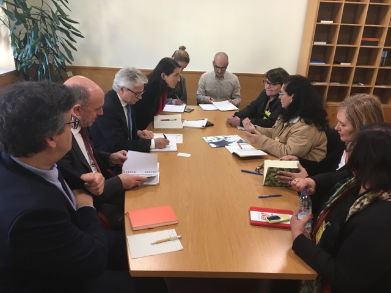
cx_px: 196
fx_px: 328
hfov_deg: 61.7
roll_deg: -2.7
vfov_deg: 48.2
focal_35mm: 29
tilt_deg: -23.1
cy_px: 146
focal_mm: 4.15
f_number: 2.2
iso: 80
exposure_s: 1/33
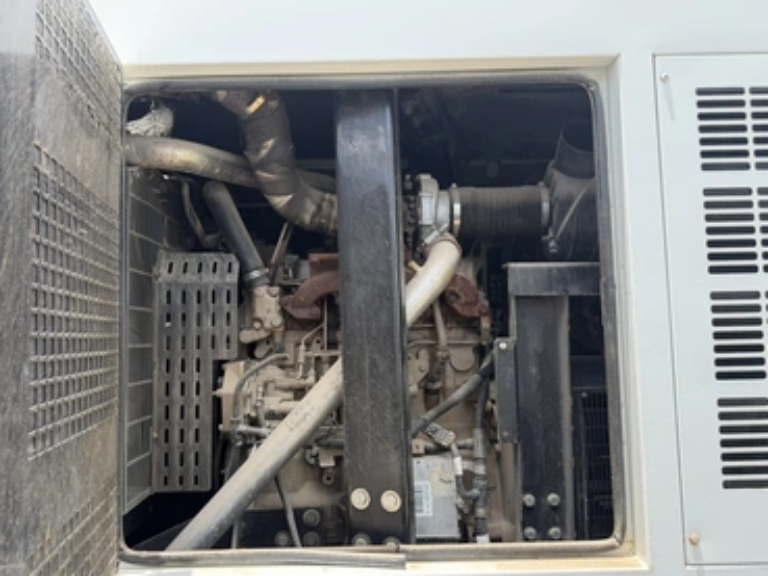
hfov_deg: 67.2
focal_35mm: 26
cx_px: 362
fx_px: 577
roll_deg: +2.0
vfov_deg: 53.1
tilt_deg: +4.3
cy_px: 287
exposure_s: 1/1211
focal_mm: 6.76
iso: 100
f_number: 1.78
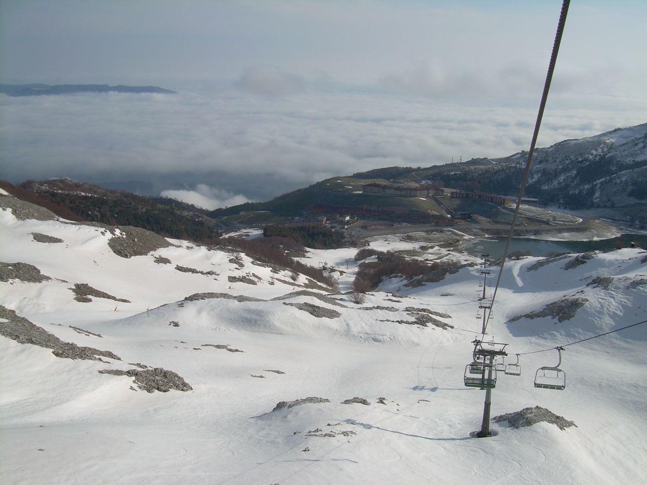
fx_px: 710
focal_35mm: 38
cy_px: 242
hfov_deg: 49.0
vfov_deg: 37.7
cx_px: 324
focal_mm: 6.3
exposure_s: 1/917
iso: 50
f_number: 4.6
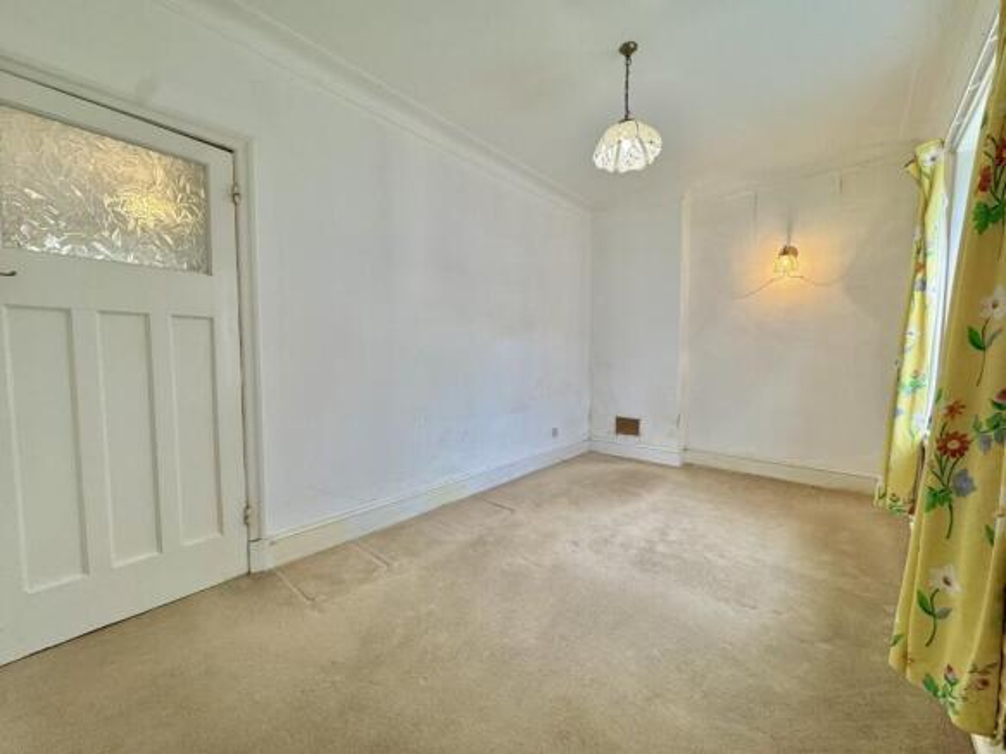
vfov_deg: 85.7
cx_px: 503
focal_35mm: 14
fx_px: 407
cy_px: 377
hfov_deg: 102.1
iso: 125
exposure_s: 1/100
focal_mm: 2.22
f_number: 2.2
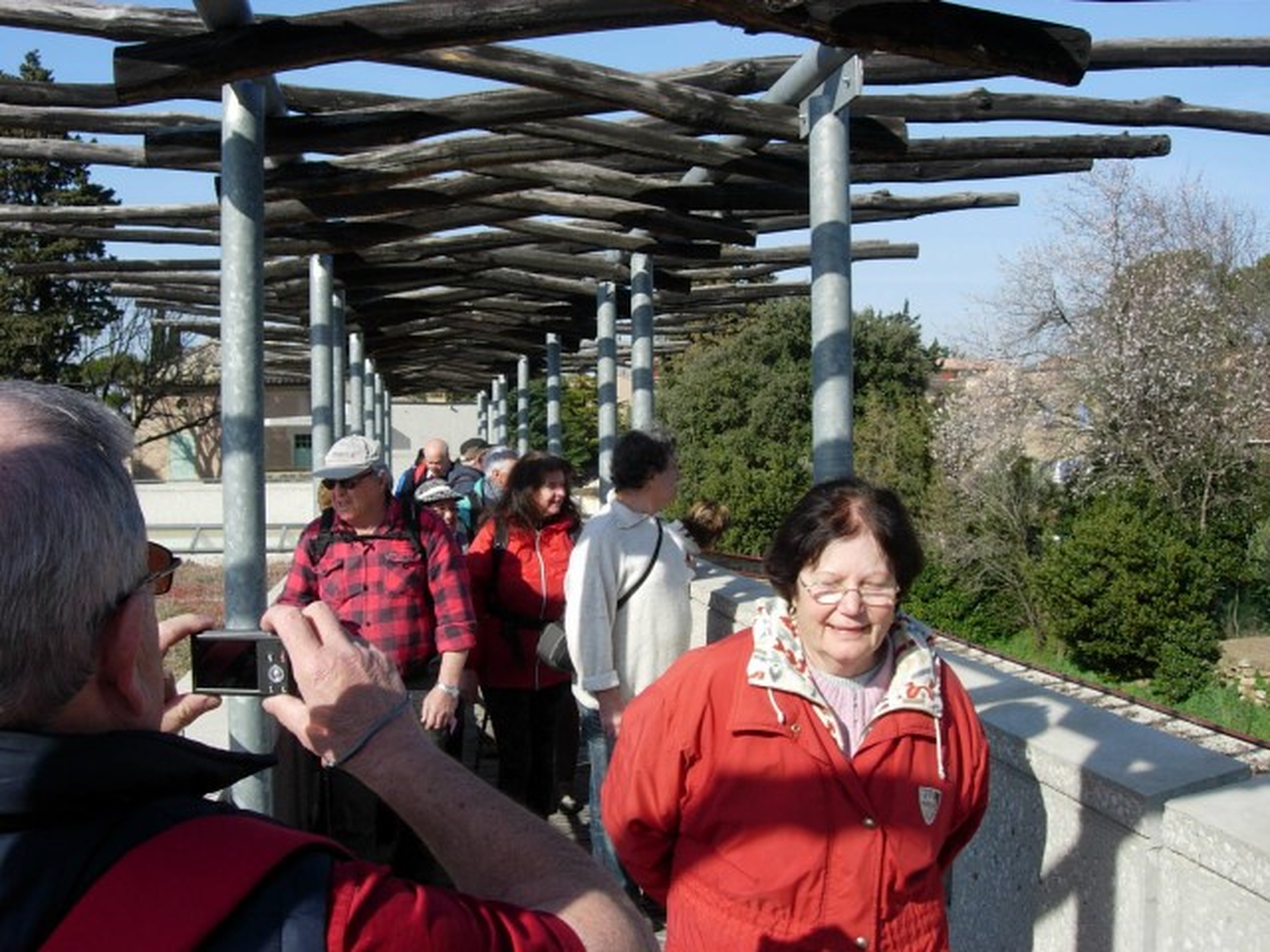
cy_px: 476
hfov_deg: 49.0
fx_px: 1394
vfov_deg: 37.7
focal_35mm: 38
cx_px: 635
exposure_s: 1/512
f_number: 4.8
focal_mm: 7.8
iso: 64
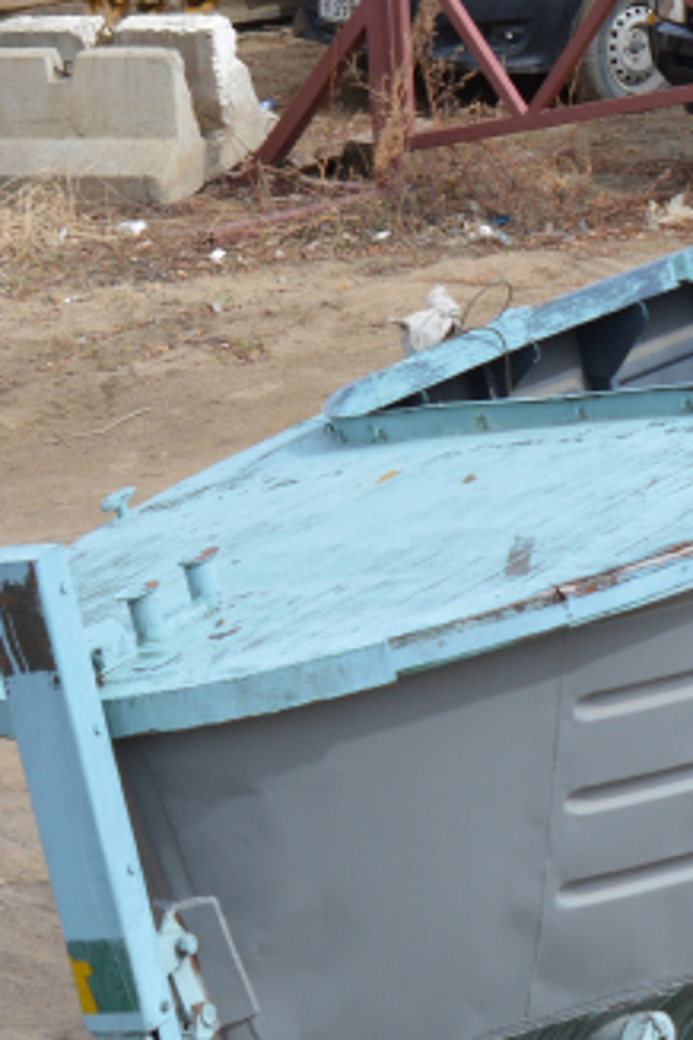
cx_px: 1227
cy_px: 504
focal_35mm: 298
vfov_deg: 6.9
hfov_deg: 4.6
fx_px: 8604
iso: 110
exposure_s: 1/250
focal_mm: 50
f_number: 8
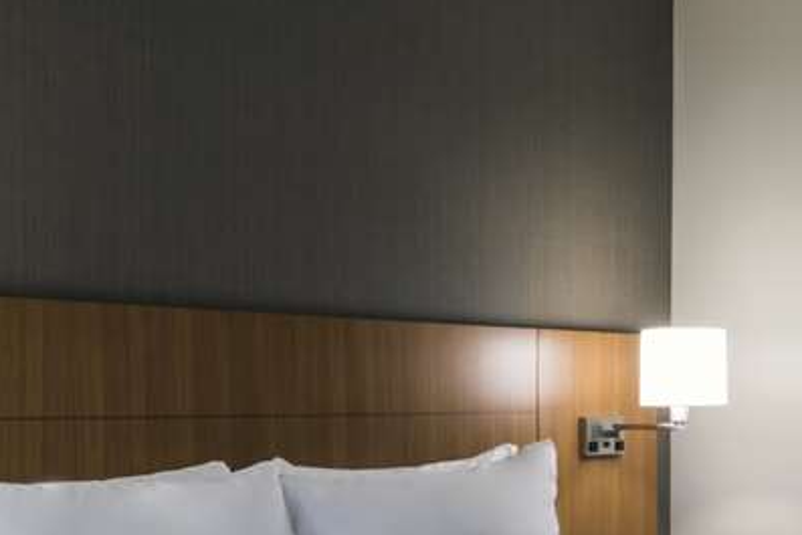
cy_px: 582
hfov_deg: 40.2
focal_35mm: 49
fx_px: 1092
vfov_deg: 25.6
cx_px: 478
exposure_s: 2.5
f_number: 25
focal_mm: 19
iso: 100
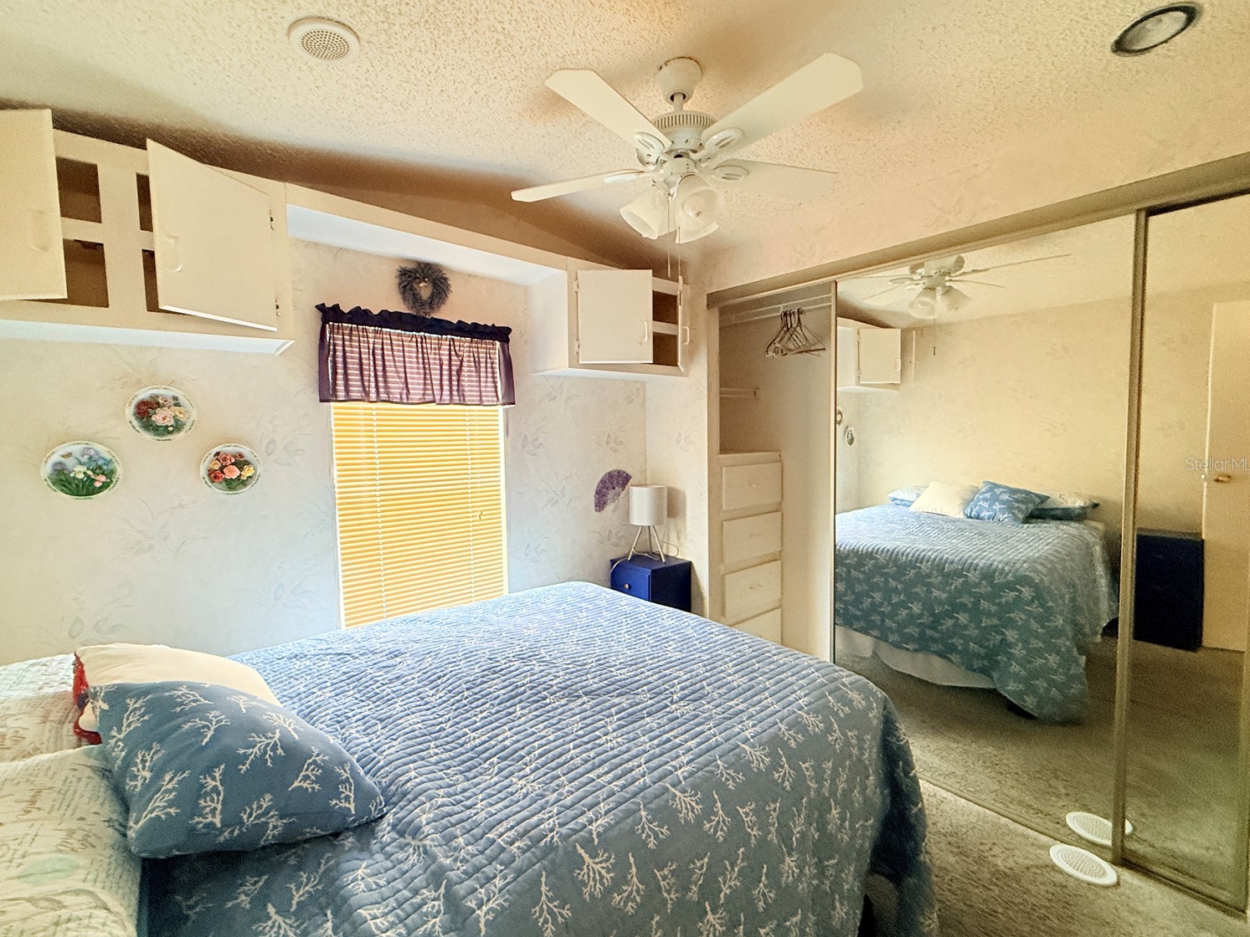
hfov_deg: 98.1
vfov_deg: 81.8
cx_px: 594
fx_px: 542
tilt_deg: -2.4
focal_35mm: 15
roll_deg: +0.5
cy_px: 463
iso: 250
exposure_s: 1/60
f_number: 2.2
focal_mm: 2.22
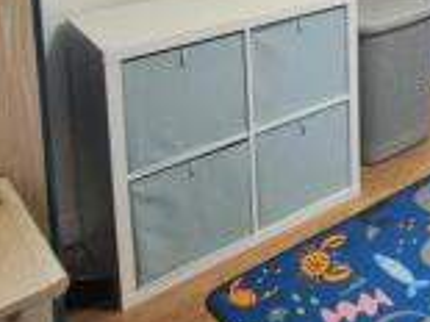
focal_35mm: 49
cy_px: -143
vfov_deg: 24.2
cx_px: 537
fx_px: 608
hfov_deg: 31.5
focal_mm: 2.2
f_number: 2.2
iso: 200
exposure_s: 1/60.2
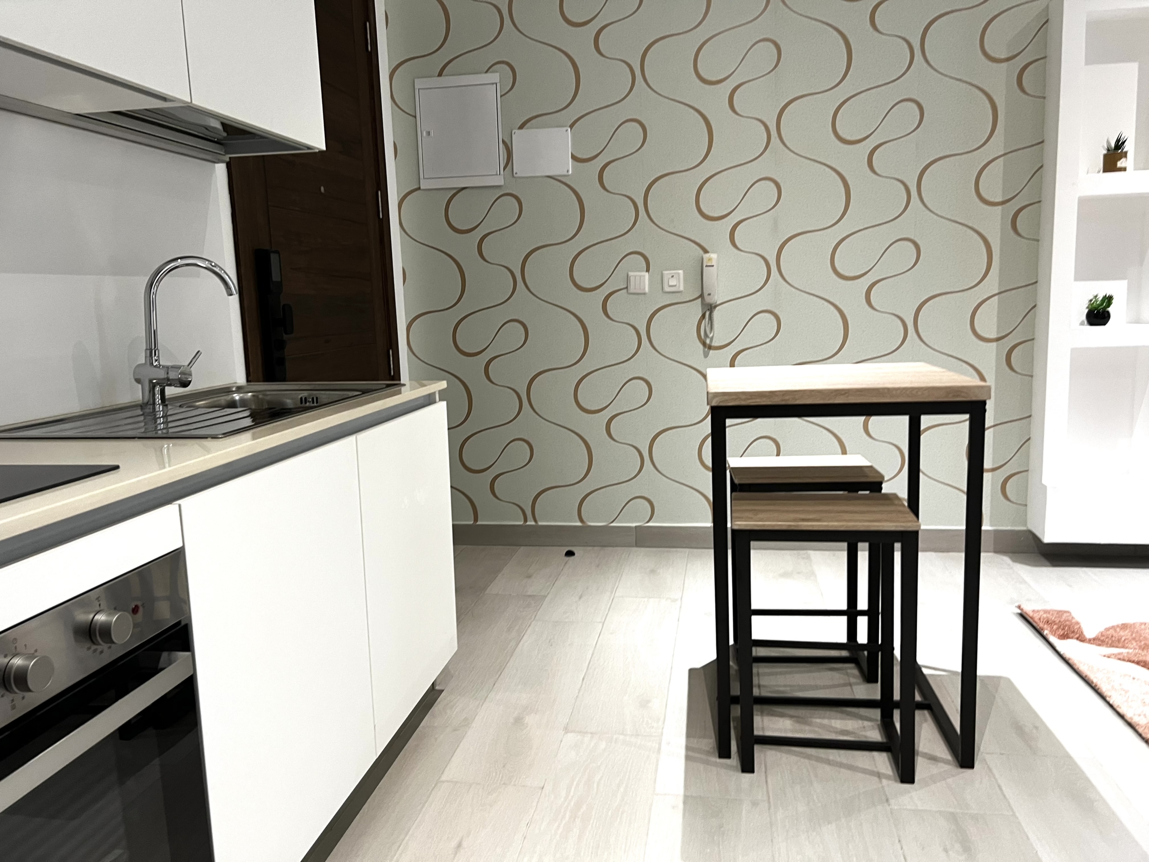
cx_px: 574
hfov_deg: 67.3
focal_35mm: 26
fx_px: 863
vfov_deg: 53.1
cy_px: 431
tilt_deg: -8.5
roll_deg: +2.2
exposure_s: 1/50
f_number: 1.5
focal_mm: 5.7
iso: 125
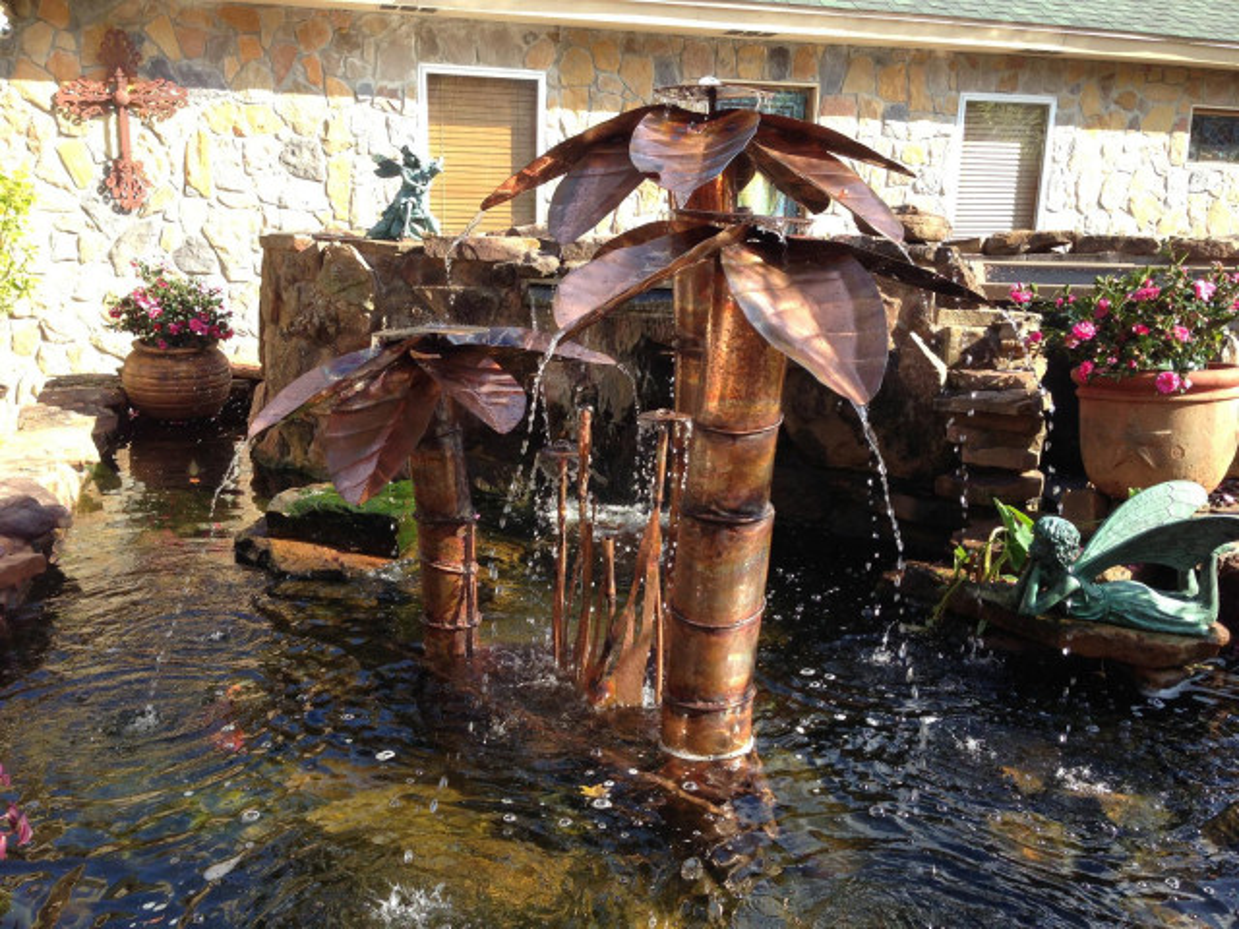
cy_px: 464
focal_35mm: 33
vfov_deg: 42.9
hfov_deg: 55.4
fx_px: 1181
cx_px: 620
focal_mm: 4.13
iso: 50
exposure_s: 1/352
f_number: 2.4
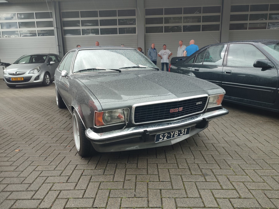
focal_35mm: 24
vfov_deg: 56.8
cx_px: 140
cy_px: 104
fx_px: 193
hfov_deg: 71.6
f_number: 1.89
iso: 62
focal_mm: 5.89
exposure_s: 1/50
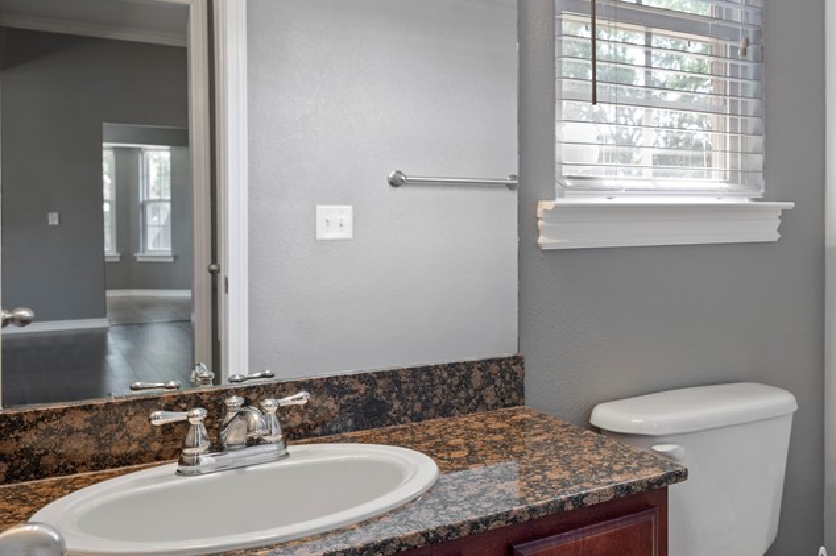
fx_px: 836
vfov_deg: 36.6
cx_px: 692
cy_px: 206
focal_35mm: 36
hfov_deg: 49.4
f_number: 8
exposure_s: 1/10
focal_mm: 21
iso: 640
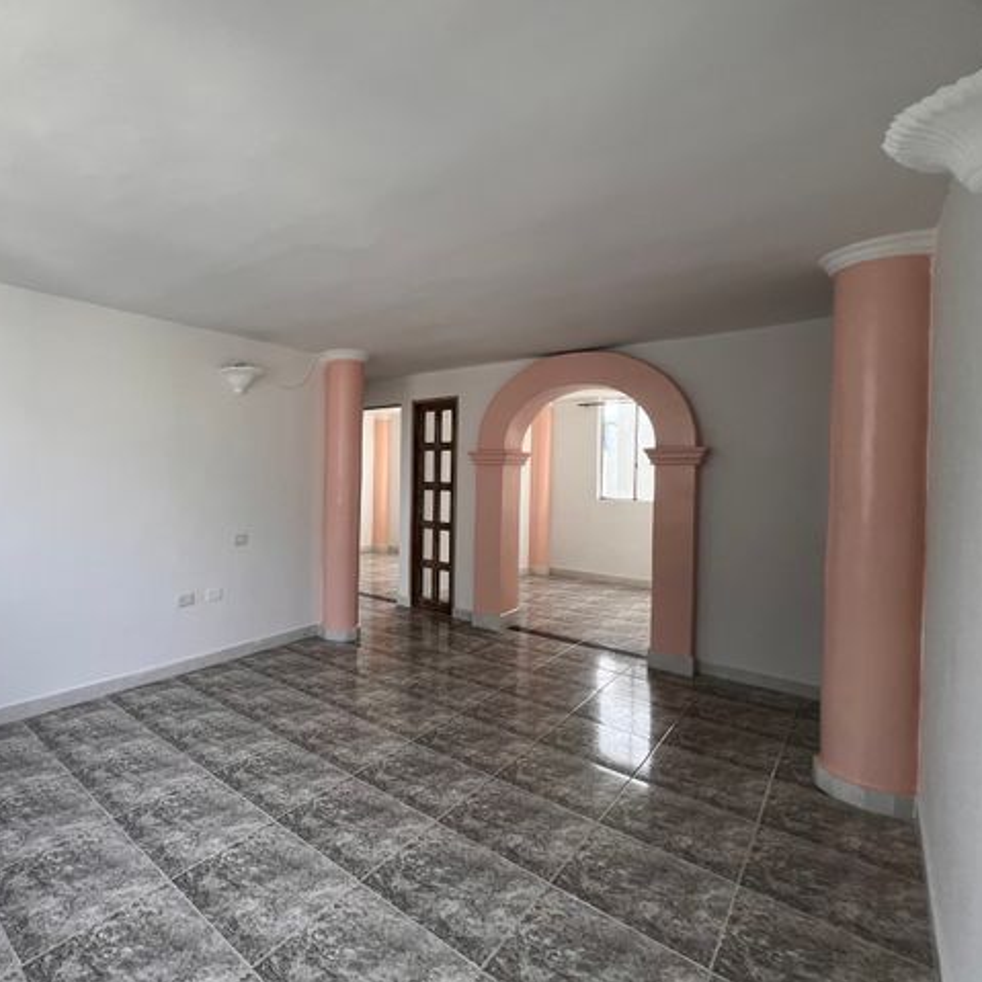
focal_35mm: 16
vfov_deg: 87.4
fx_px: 514
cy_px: 478
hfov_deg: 84.5
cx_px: 331
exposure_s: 1/99
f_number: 1.8
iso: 64
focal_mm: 1.57
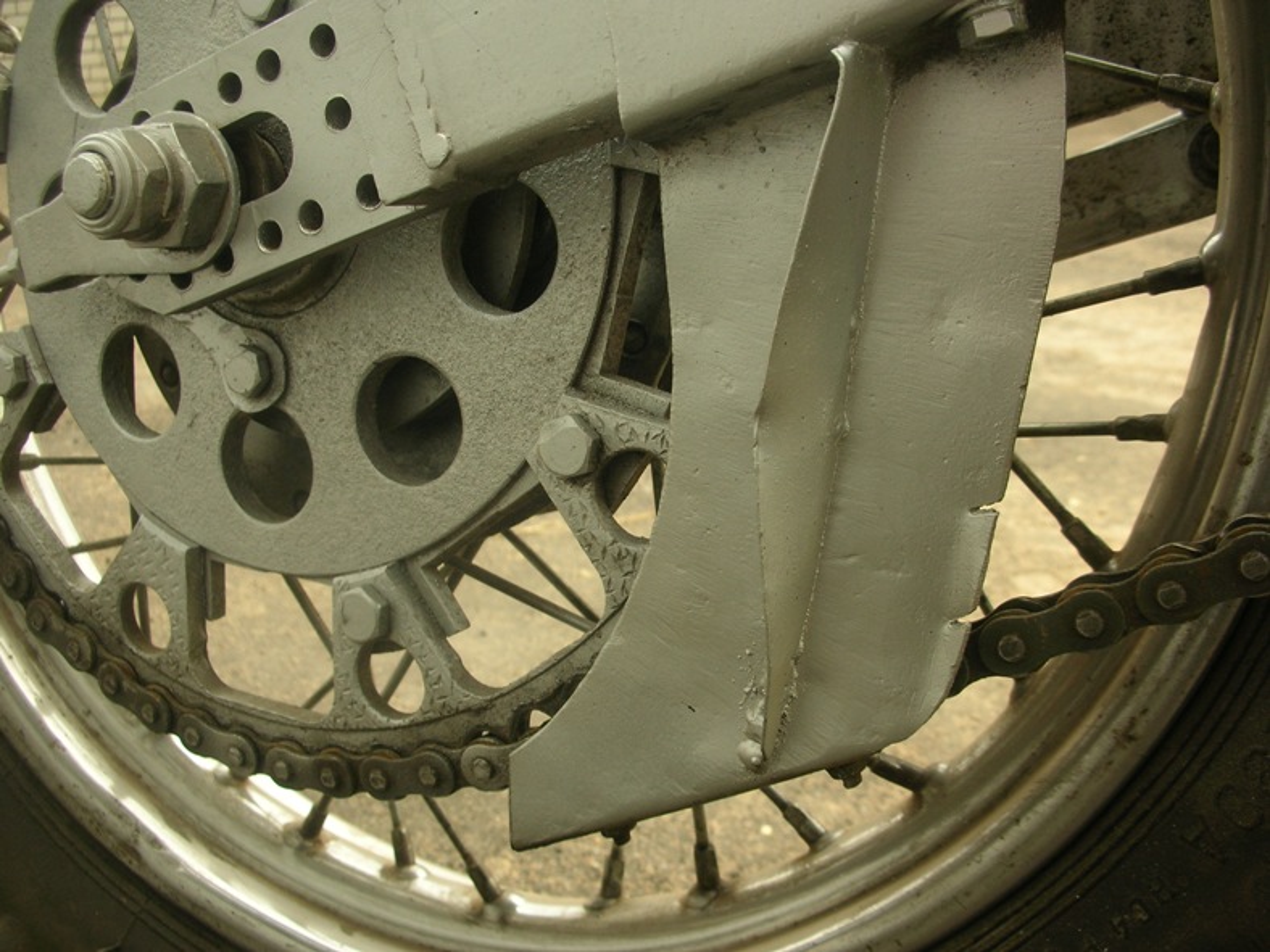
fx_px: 1284
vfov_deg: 40.7
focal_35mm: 35
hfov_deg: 52.6
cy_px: 476
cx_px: 635
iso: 50
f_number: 3
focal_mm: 5.8
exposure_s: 1/50
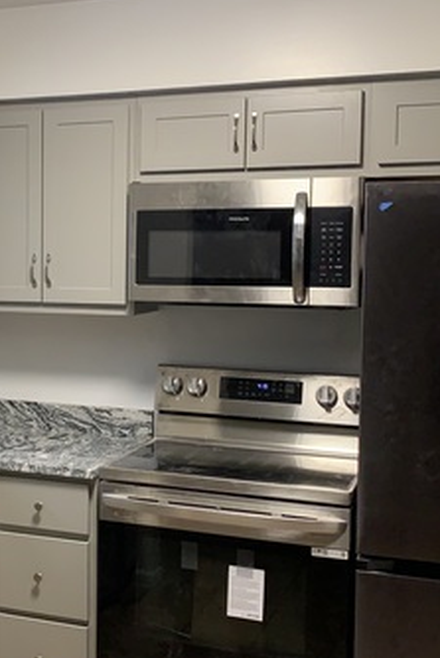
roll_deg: -1.2
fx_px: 989
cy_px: 304
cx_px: 49
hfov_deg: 24.4
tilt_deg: -3.0
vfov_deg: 36.8
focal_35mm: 54
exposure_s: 1/60
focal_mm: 4.25
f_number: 1.8
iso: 125
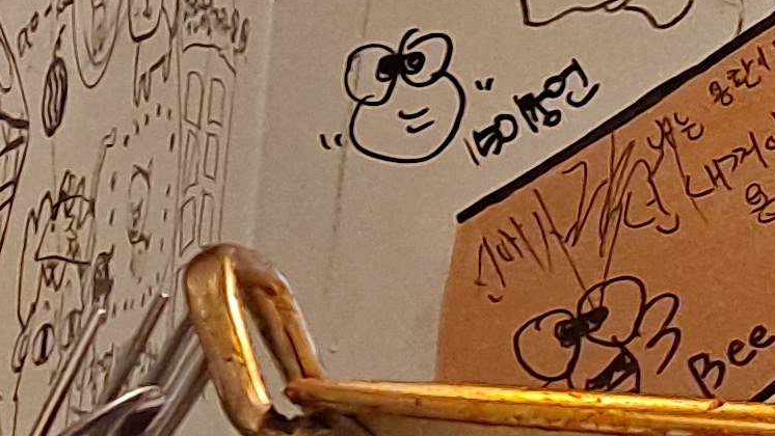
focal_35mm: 146
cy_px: 100
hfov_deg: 13.2
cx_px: 1412
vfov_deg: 8.3
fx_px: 3001
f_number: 2
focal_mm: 4.6
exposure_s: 1/30
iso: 320
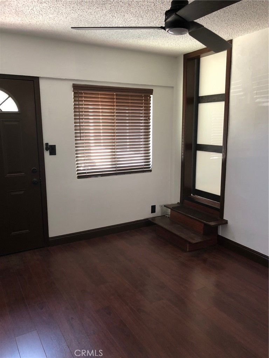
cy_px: 179
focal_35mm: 28
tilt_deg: -10.6
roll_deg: +0.8
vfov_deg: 63.4
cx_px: 134
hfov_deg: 49.7
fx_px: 290
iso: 80
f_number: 1.8
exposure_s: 1/17
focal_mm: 3.99
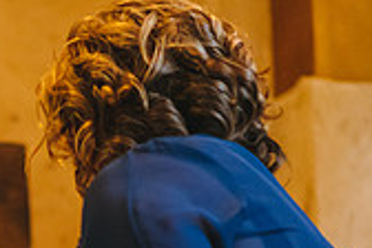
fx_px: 3027
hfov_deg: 7.0
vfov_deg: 4.7
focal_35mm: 293
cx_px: -115
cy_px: 406
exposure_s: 1/200
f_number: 2
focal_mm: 85
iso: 2500
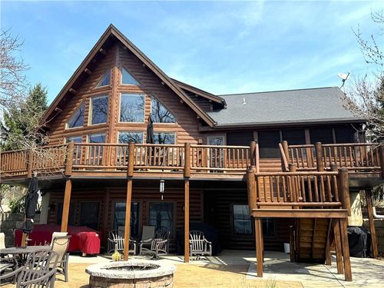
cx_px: 192
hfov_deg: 69.4
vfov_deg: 54.9
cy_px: 144
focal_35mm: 25
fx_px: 277
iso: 80
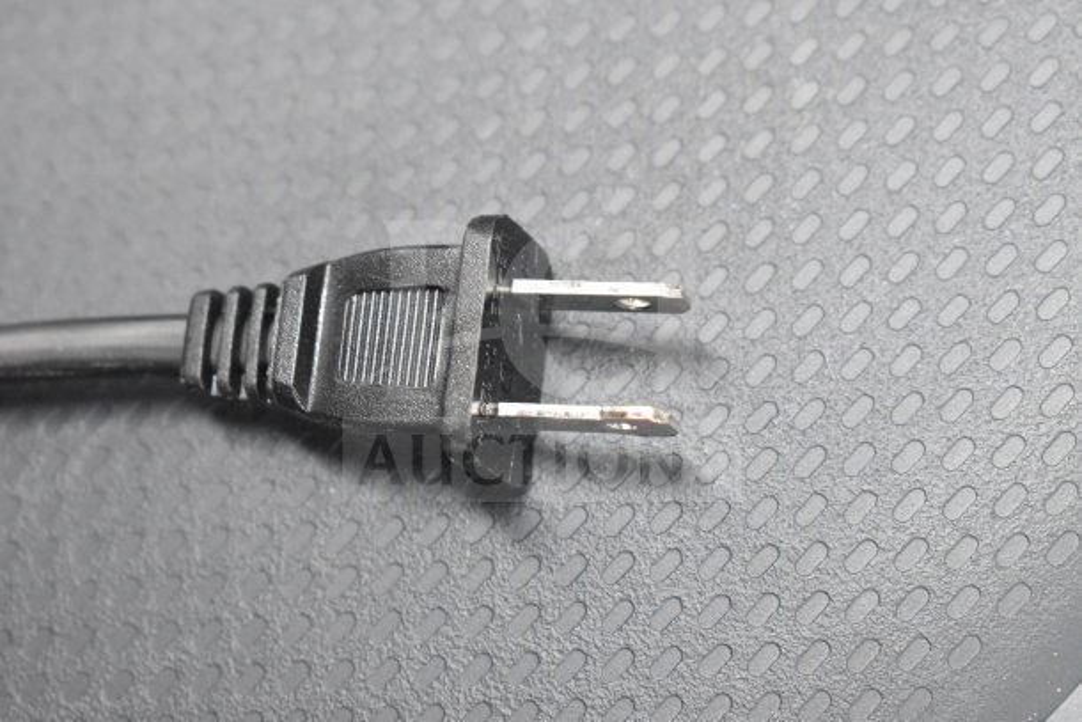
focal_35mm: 82
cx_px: 541
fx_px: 2480
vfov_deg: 16.6
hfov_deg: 24.6
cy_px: 361
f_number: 5.6
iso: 6400
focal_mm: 55
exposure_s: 1/100
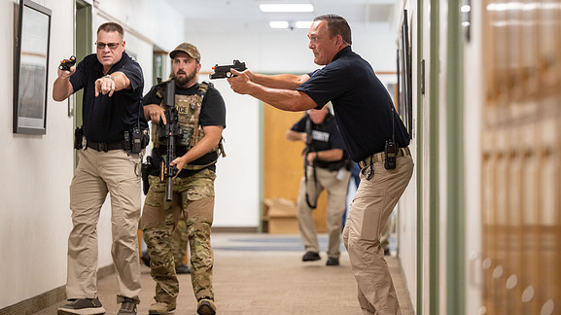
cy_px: 167
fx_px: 2037
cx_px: 281
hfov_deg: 15.7
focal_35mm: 137
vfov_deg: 8.8
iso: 2000
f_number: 2.8
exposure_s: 1/500
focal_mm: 130
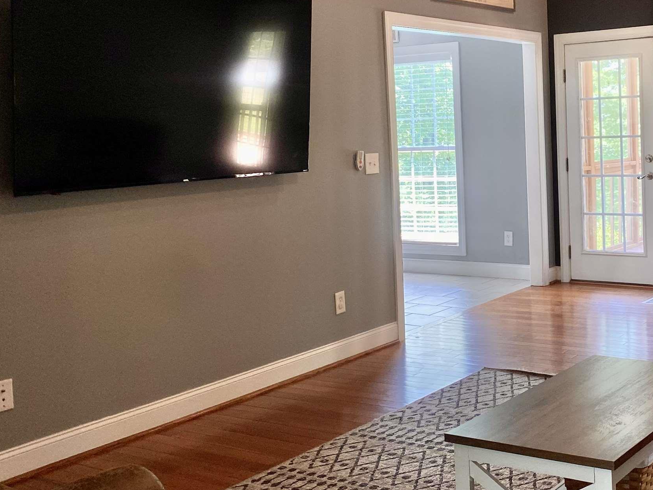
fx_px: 905
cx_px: 538
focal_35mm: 48
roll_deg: +1.7
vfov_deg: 30.1
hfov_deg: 38.0
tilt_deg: -3.4
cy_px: 179
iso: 80
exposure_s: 1/60
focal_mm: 4.25
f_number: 1.8
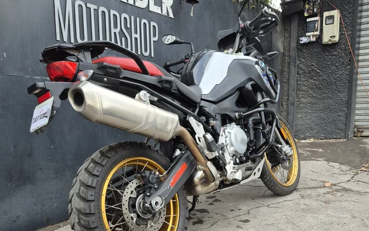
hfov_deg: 58.2
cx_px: 182
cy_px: 163
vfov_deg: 37.7
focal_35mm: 33
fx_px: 332
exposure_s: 1/180
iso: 64
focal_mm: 5.4
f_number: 1.8
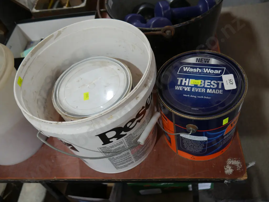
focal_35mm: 30
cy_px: 101
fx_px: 233
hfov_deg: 59.9
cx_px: 134
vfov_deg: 46.8
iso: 200
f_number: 3.6
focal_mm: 15
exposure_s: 1/60
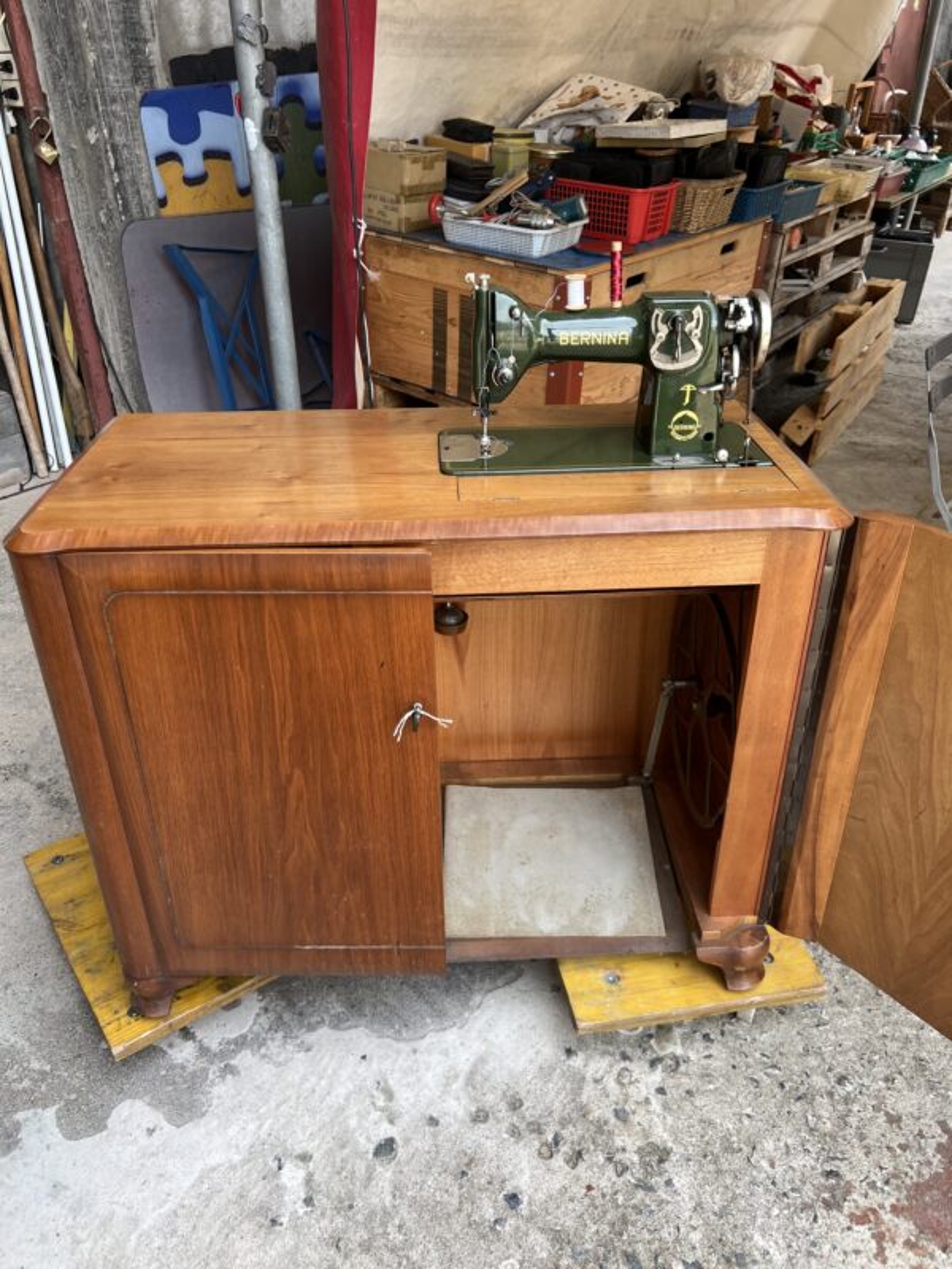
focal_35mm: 26
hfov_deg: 53.1
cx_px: 476
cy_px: 634
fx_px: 953
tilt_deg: -30.2
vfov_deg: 67.3
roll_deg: -0.4
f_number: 1.5
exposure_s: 1/359
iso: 50
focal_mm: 5.7
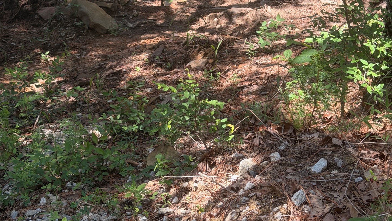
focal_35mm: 70
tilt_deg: -19.3
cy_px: 33
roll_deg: -2.3
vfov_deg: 17.1
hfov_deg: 30.1
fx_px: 728
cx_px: 196
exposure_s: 1/631
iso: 80
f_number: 1.78
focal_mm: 6.76
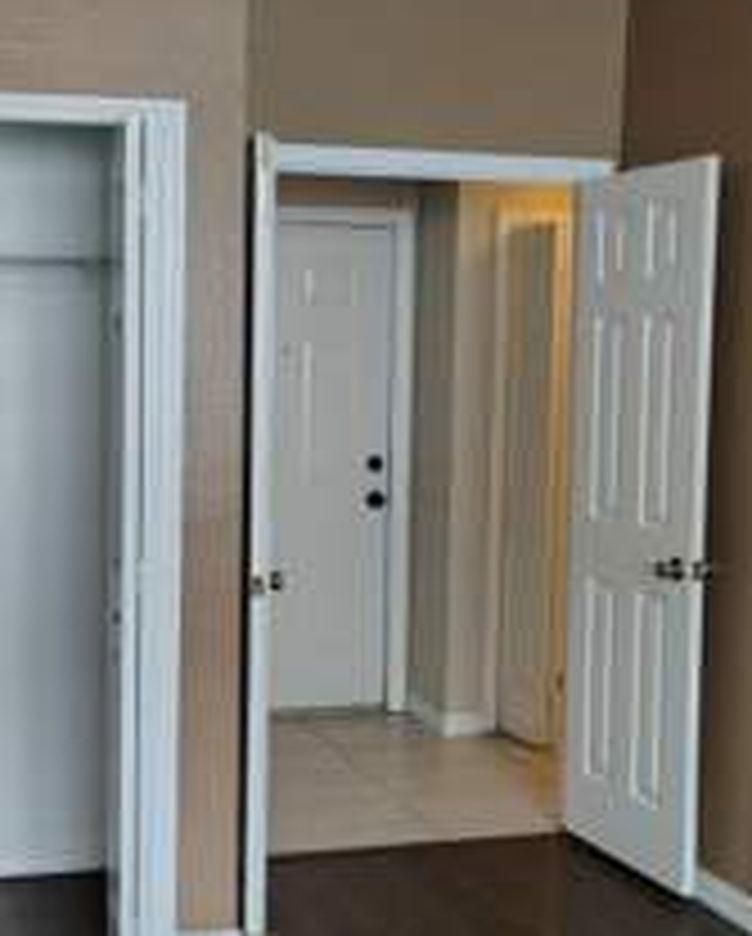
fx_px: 1499
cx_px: 207
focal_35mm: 54
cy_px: 468
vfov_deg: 34.7
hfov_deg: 27.8
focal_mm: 5.56
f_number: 1.8
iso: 756
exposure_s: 1/60
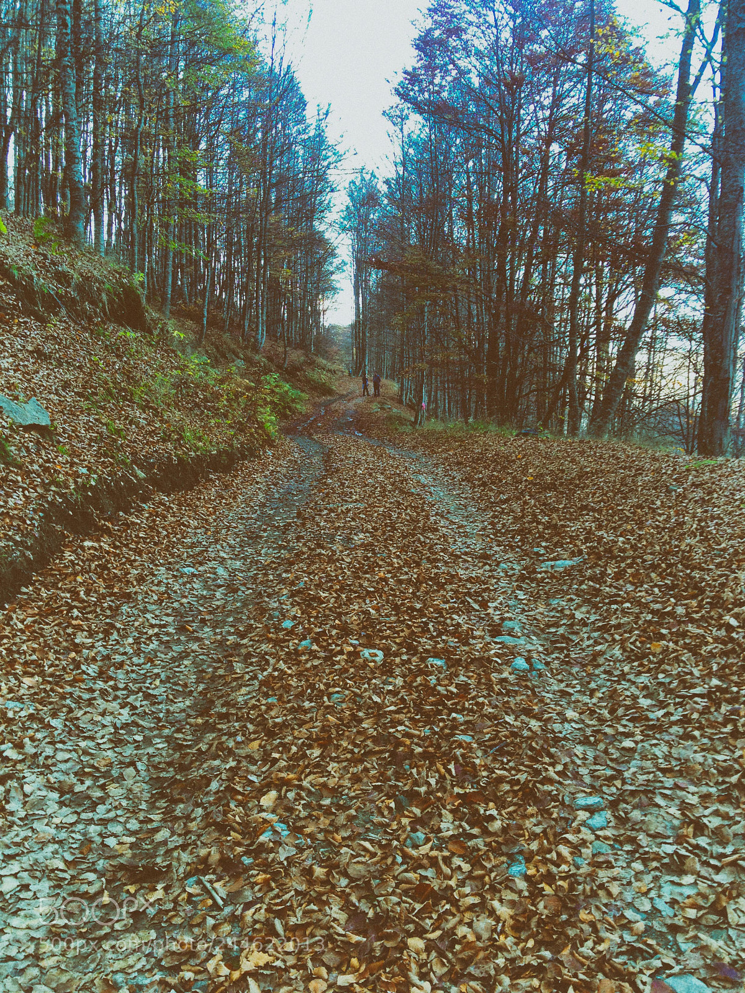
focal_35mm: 35
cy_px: 496
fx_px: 1004
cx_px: 372
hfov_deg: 40.7
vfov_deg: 52.6
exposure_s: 1/40
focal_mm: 4.28
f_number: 2.4
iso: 64
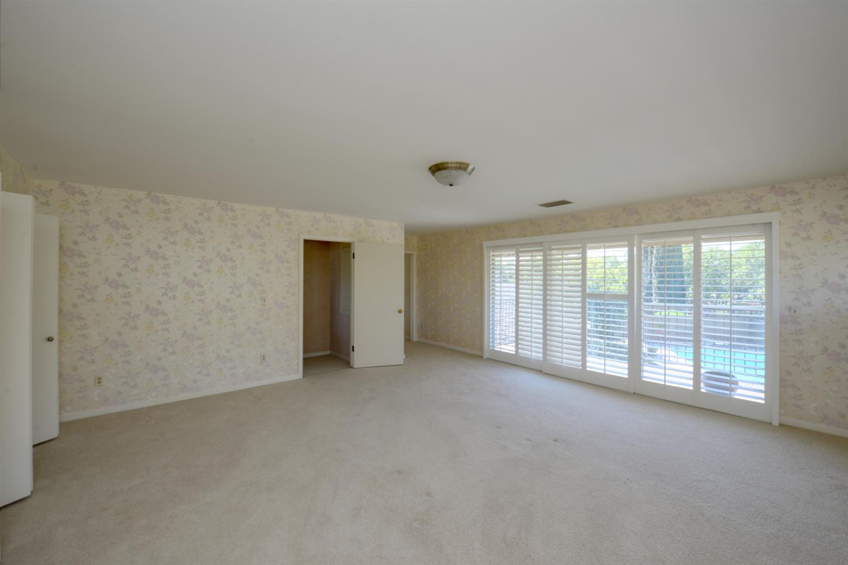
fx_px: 330
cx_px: 424
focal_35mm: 14
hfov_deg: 104.3
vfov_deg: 81.2
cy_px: 282
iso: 400
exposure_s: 1/30
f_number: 10
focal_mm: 14
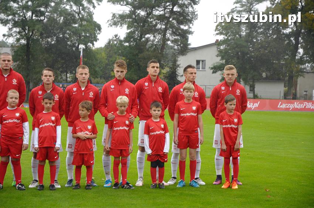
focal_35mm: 105
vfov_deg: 13.0
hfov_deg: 19.5
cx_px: 157
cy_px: 104
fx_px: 915
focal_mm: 70
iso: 1000
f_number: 4.5
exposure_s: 1/250
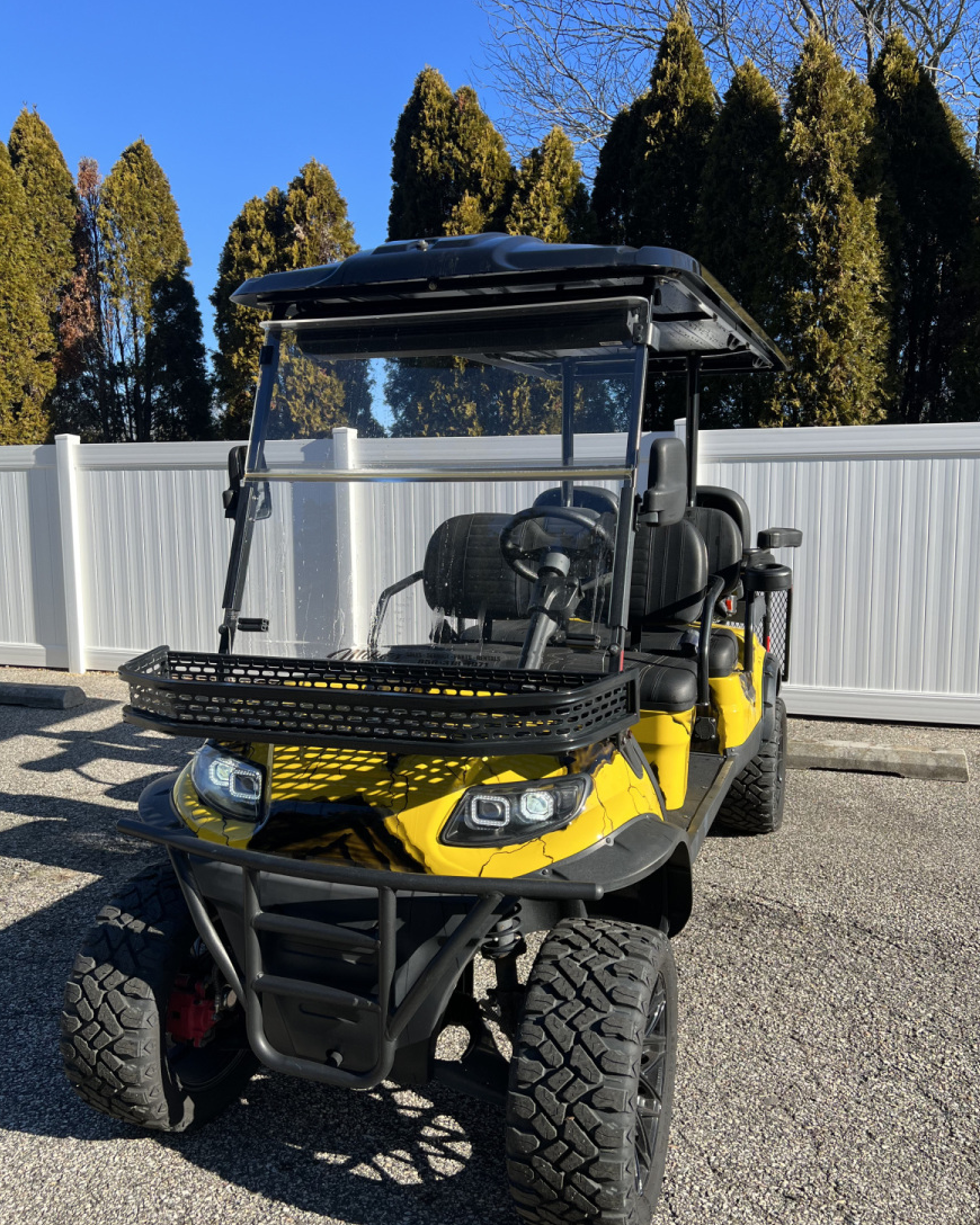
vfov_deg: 62.2
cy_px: 616
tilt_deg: -6.1
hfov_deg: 51.5
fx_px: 1015
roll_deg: +0.3
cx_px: 499
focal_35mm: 28
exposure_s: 1/1779
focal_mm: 5.7
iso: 50
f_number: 1.5
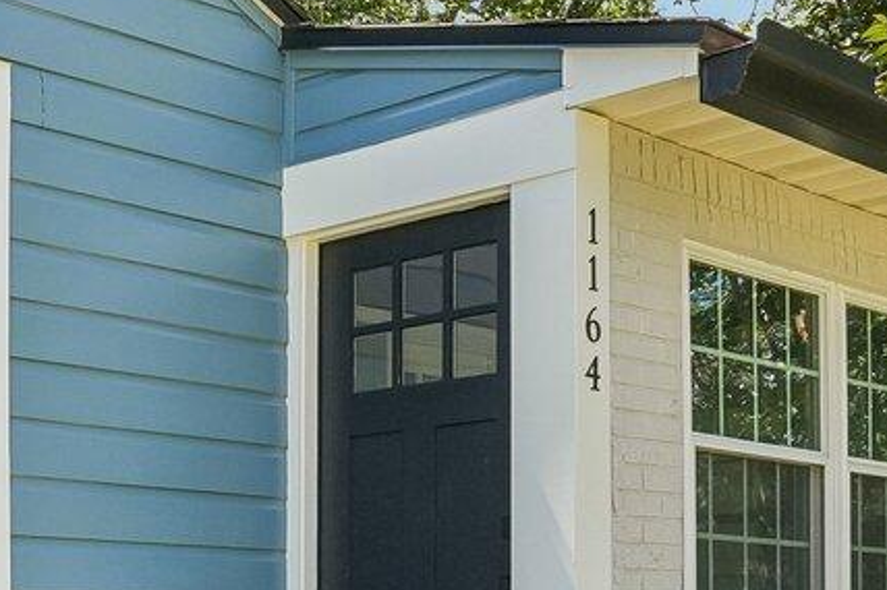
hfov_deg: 27.6
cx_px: -77
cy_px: 684
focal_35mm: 67
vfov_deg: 19.3
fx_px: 1650
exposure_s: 1/160
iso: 400
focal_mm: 14
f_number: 10
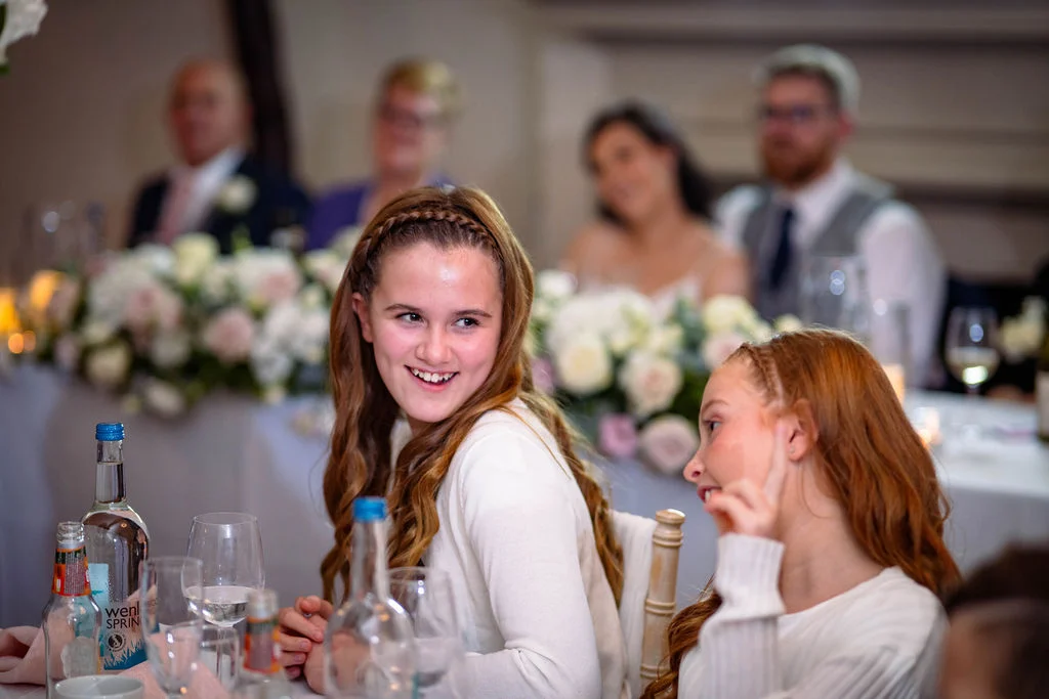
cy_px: 350
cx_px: 524
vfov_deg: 16.1
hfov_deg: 23.9
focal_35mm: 85
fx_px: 2477
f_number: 1.8
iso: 1600
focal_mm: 85
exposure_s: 1/200
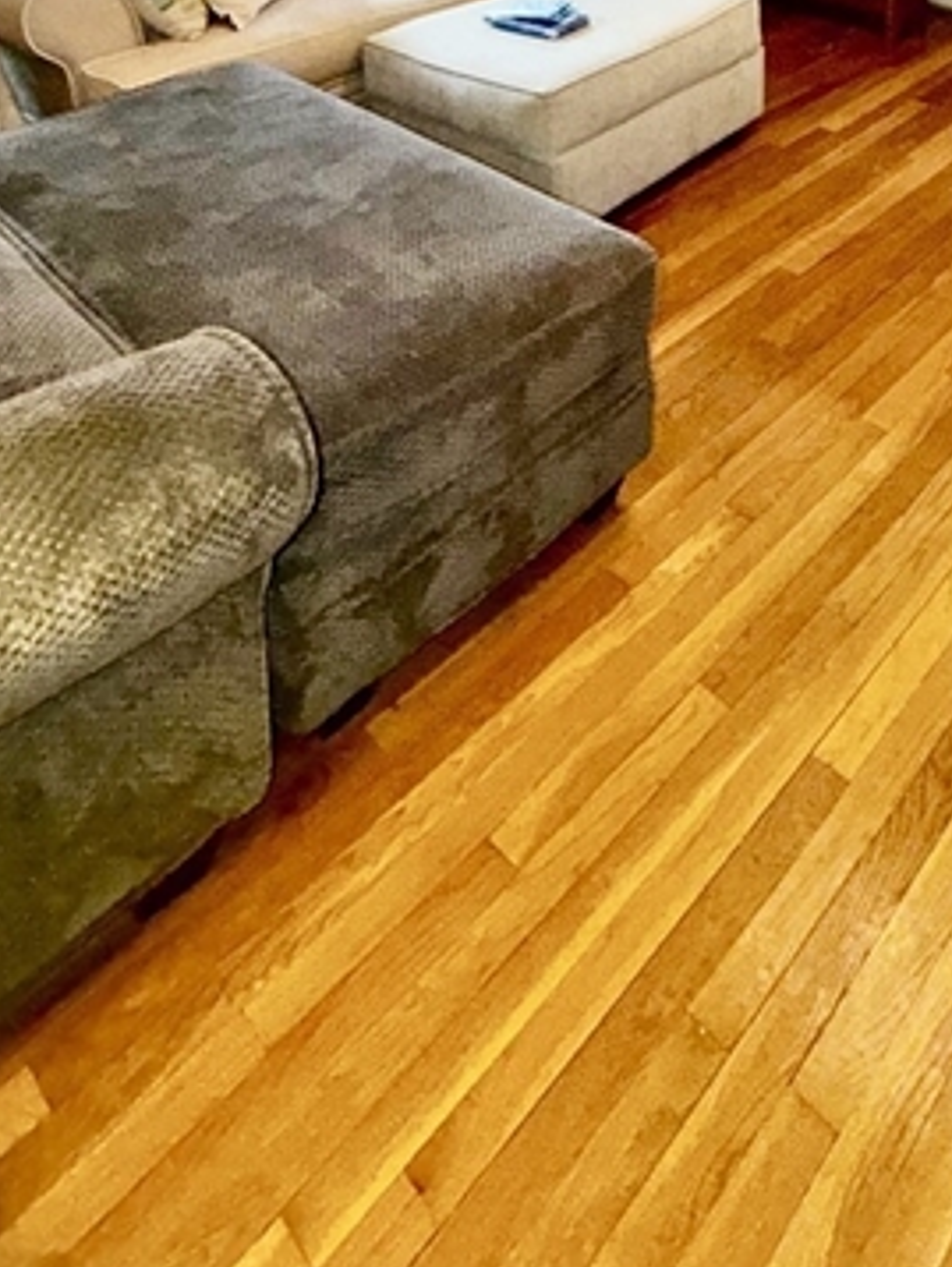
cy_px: -4
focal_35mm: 30
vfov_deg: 49.0
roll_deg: +0.6
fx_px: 1099
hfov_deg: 45.6
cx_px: 687
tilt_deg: -17.0
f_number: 2.2
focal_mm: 2.22
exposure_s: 1/60
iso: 200
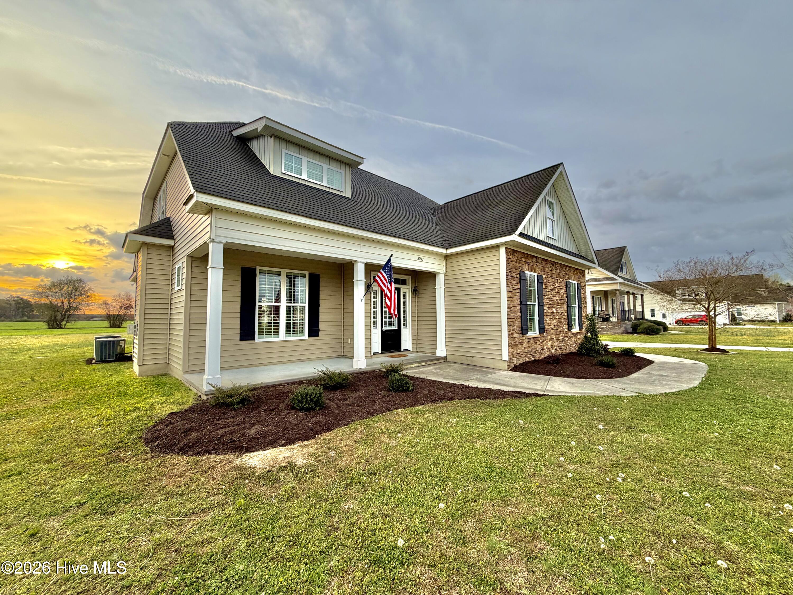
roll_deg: +0.5
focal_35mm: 14
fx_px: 321
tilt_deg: +4.8
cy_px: 298
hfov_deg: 102.1
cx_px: 396
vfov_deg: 85.7
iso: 50
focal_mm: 2.22
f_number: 2.2
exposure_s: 1/336
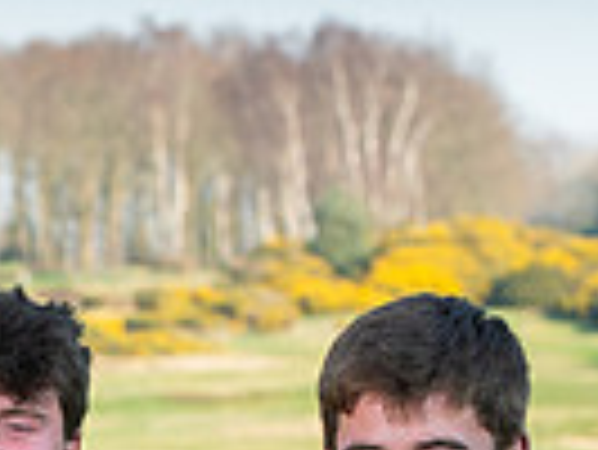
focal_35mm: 427
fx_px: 7383
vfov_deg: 3.5
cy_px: 928
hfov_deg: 4.6
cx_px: -190
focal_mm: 90
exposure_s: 1/500
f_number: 7.1
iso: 400
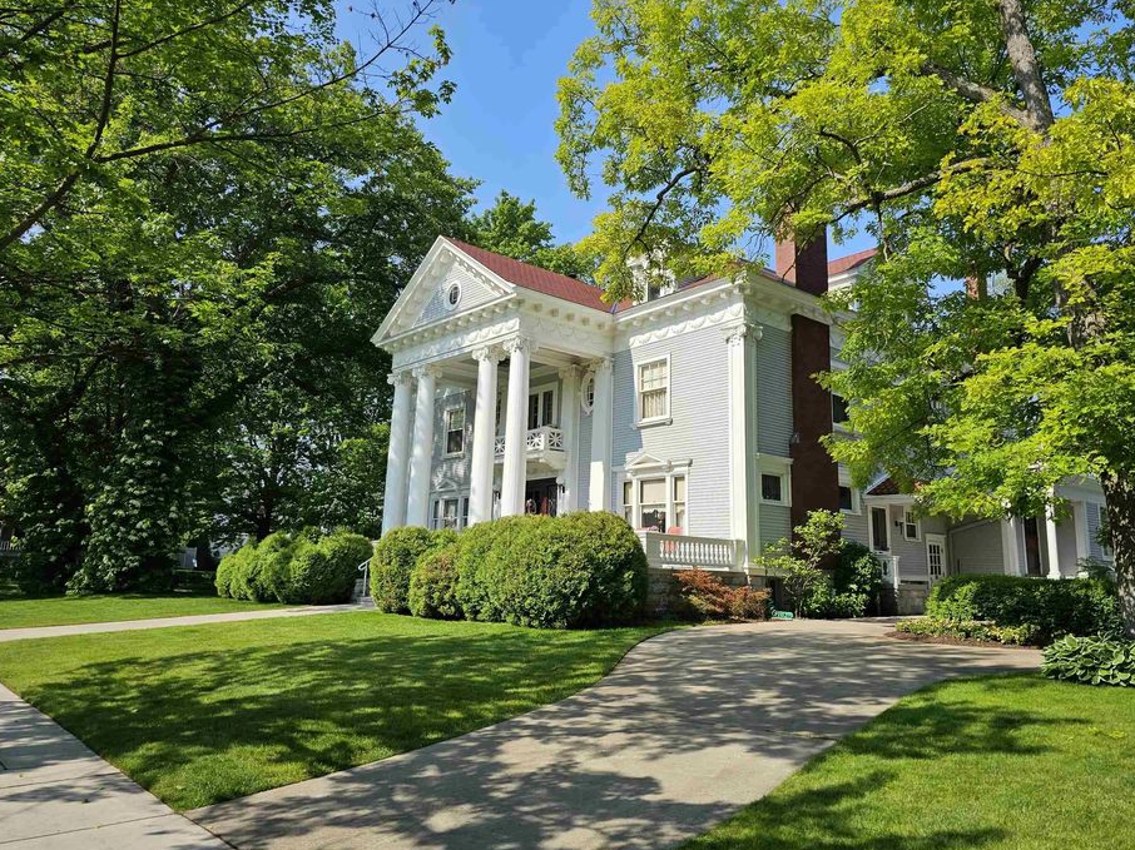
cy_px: 397
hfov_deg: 67.3
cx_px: 593
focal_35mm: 26
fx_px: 852
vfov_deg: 53.0
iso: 10
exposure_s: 1/814
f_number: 1.7
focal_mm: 6.3
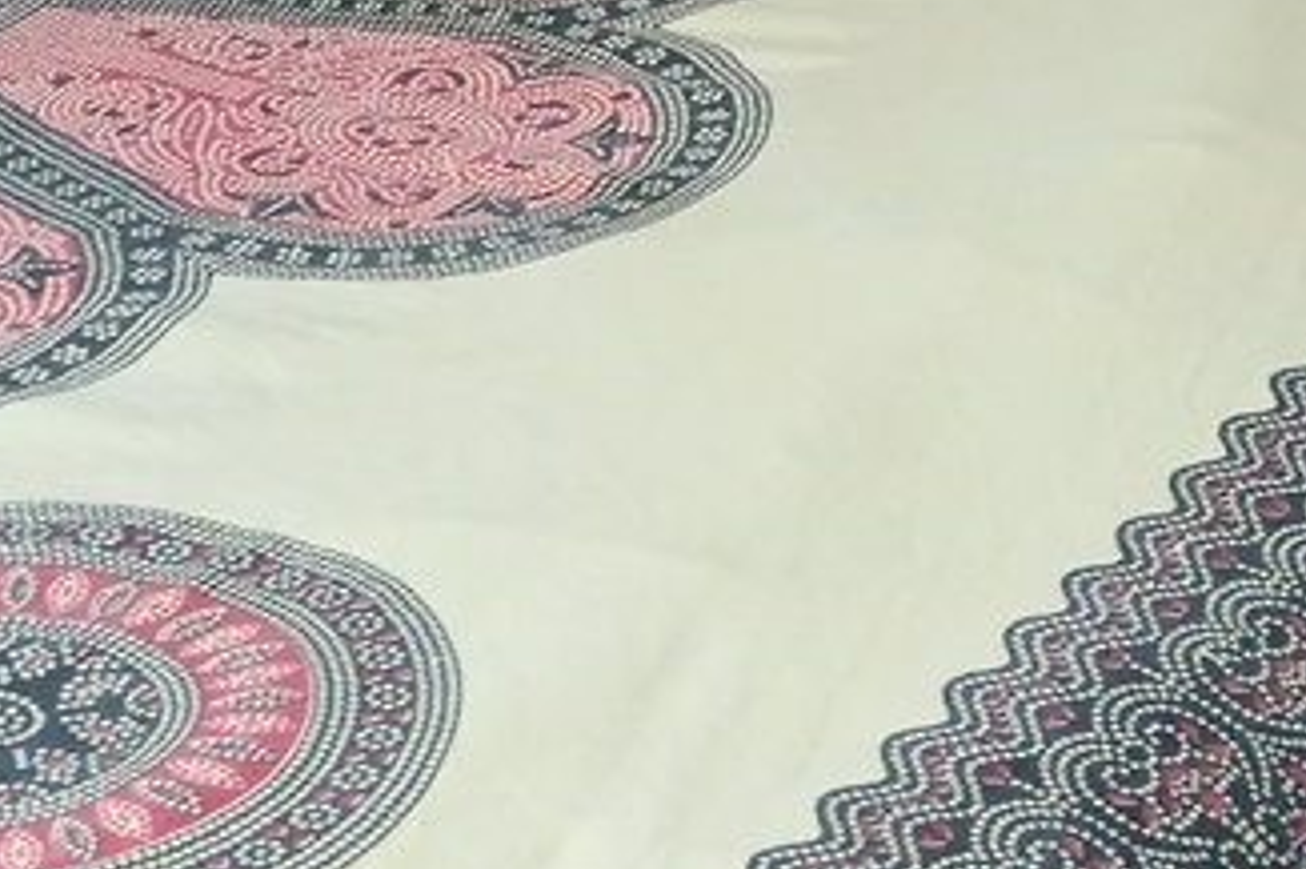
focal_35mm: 138
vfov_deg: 9.0
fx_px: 5004
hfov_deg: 14.9
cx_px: 793
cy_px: -1161
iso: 500
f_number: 1.9
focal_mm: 4.95
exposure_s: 1/50
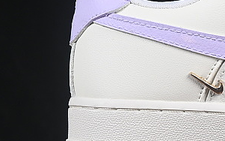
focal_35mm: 274
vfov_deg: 4.8
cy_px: 14
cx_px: 312
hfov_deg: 7.6
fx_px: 1680
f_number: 8
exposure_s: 1/80
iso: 160
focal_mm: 50
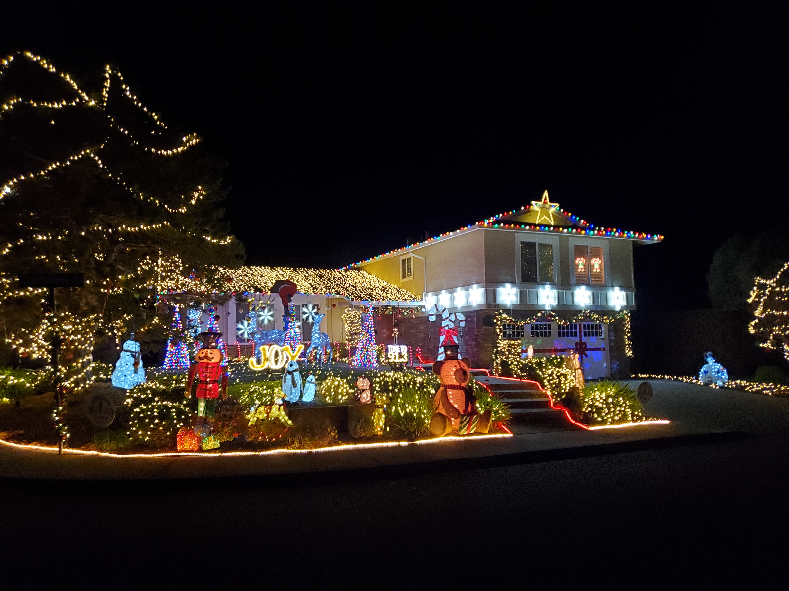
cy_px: 296
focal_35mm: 26
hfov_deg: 67.3
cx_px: 394
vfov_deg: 53.1
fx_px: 593
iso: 500
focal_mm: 4.3
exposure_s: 1/39
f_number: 1.5
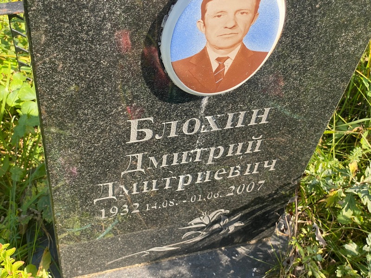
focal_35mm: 52
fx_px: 557
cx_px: 186
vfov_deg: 28.0
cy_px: 139
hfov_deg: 36.8
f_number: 2
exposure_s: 1/413
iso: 20
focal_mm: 6
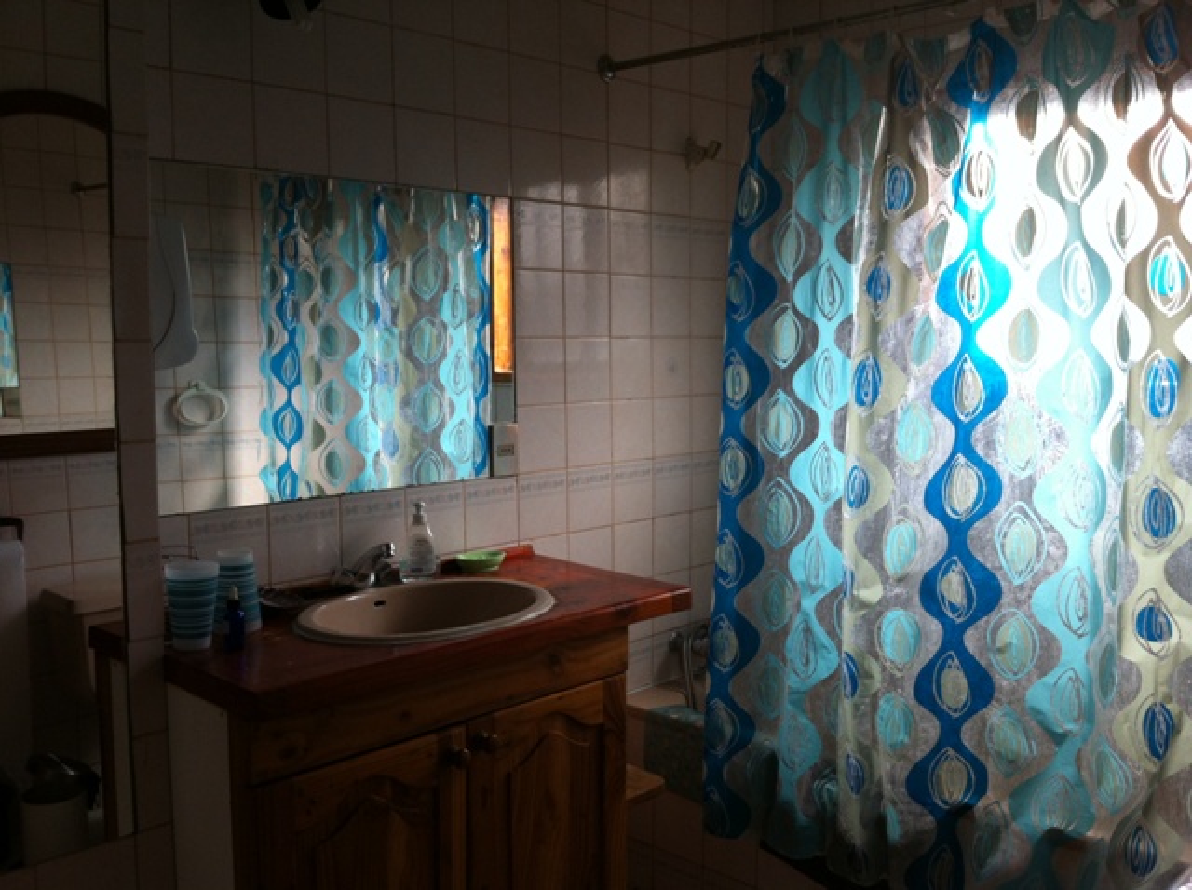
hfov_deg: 52.7
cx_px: 596
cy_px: 445
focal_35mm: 35
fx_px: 1203
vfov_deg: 40.6
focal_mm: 3.85
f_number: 2.8
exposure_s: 1/60
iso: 80
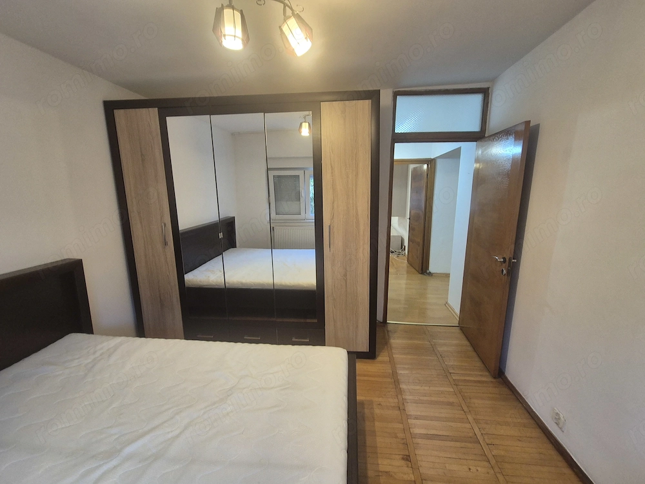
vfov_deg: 89.9
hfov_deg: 106.2
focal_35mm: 13
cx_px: 322
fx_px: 242
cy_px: 242
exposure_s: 1/50
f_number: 2.2
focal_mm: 2.2
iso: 320
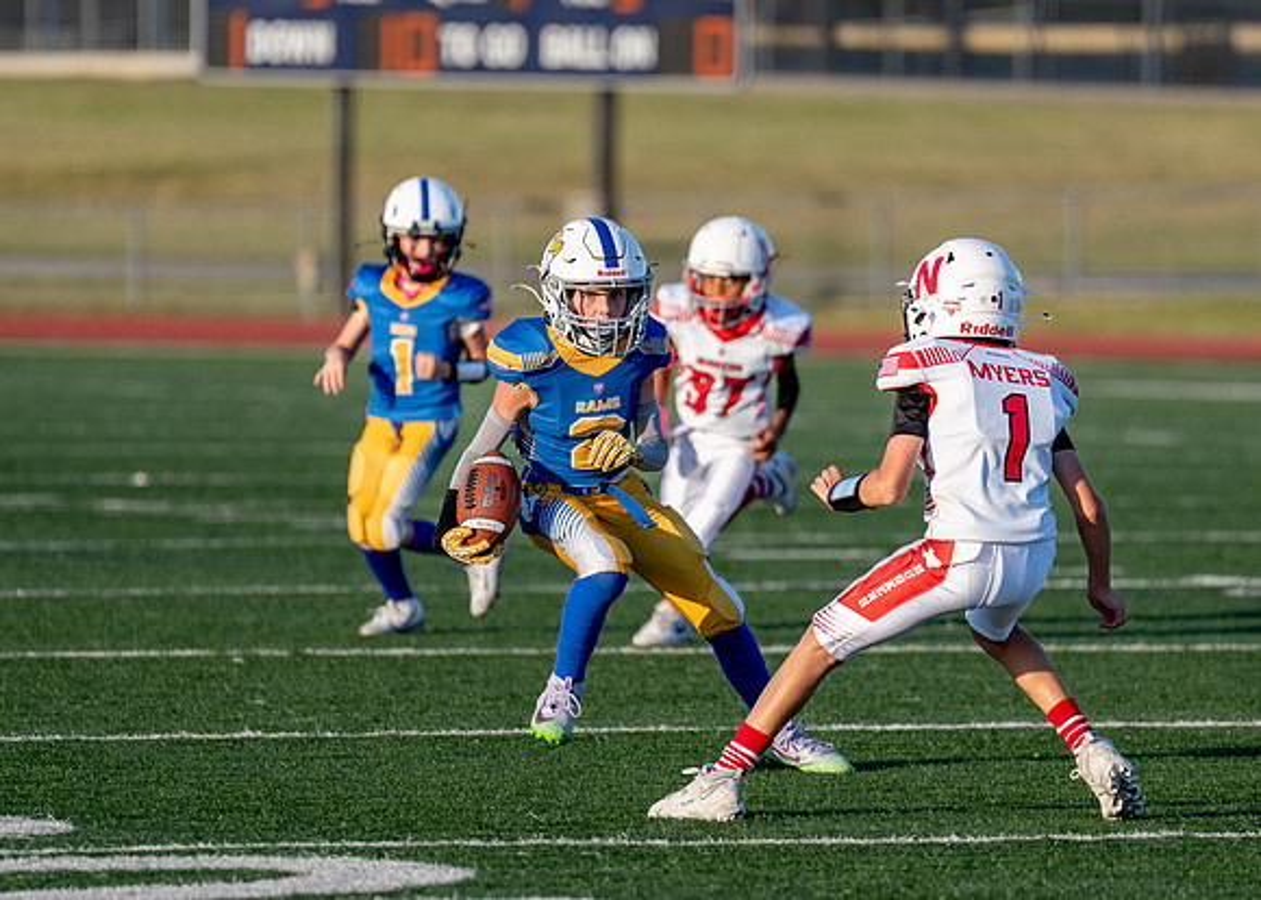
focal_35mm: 349
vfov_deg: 4.1
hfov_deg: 5.8
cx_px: 674
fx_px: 12491
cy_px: 426
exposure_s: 1/3200
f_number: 2.8
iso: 200
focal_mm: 200
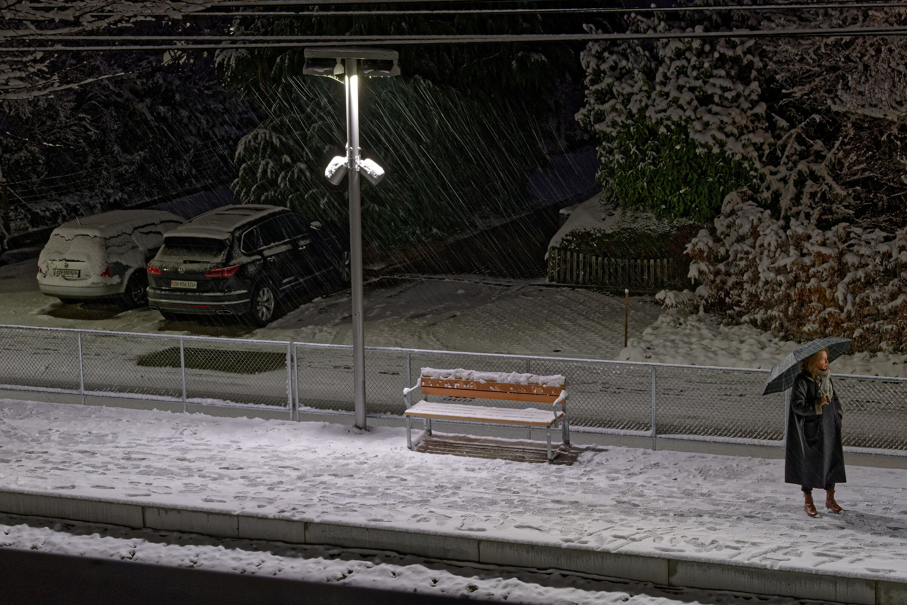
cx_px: 454
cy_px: 302
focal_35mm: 75
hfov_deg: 27.0
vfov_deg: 18.2
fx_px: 1889
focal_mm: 50
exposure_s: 1/2.5
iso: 160
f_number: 8
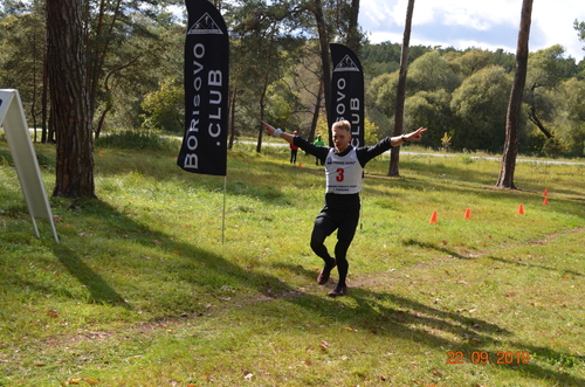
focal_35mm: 45
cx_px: 292
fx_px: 730
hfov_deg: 43.7
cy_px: 194
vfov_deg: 29.7
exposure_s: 1/250
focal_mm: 30
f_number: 8
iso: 200
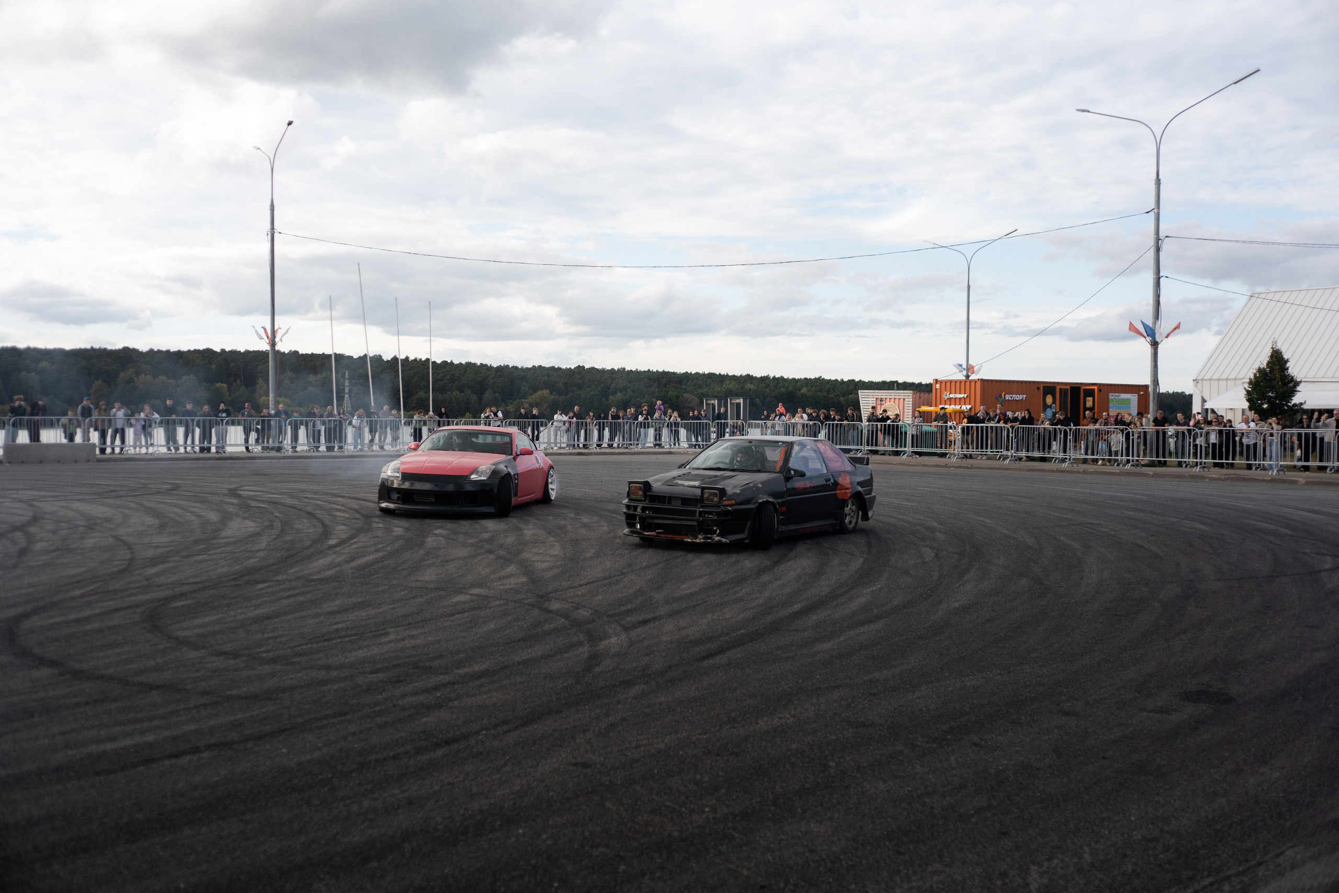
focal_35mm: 35
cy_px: 446
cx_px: 670
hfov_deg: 54.4
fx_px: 1302
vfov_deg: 37.9
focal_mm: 35
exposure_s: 1/2000
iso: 100
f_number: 2.2
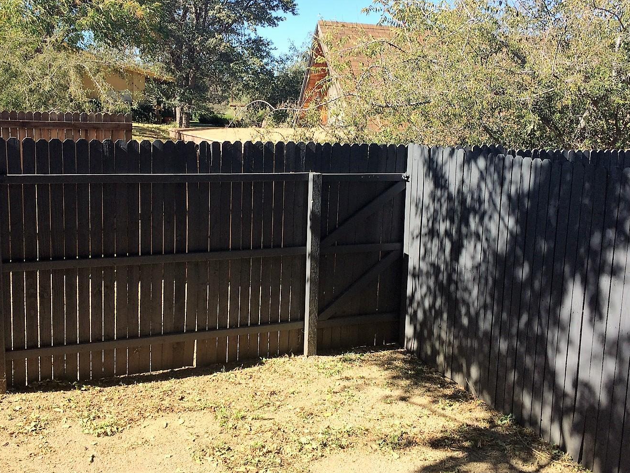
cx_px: 295
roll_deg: -0.3
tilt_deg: -10.3
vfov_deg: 39.6
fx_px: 655
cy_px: 216
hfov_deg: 51.3
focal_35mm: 36
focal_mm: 4.15
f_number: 2.2
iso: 32
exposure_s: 1/855
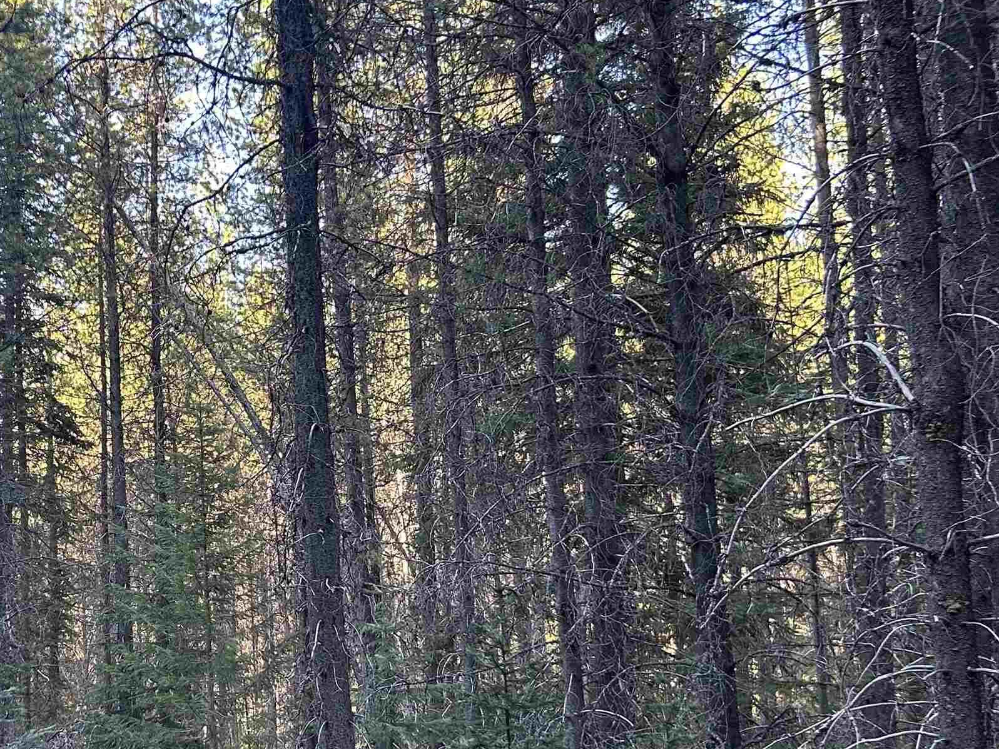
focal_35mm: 50
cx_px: 105
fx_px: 1443
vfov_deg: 29.0
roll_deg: +0.5
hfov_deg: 35.9
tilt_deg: +7.7
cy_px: 473
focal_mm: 5.7
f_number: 1.5
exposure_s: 1/121
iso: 100
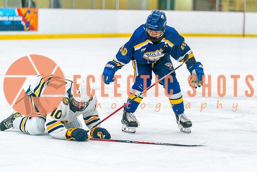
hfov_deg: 12.0
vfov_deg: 8.0
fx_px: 1221
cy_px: 95
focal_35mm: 171
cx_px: 142
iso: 3200
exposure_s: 1/1250
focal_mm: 155
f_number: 2.8
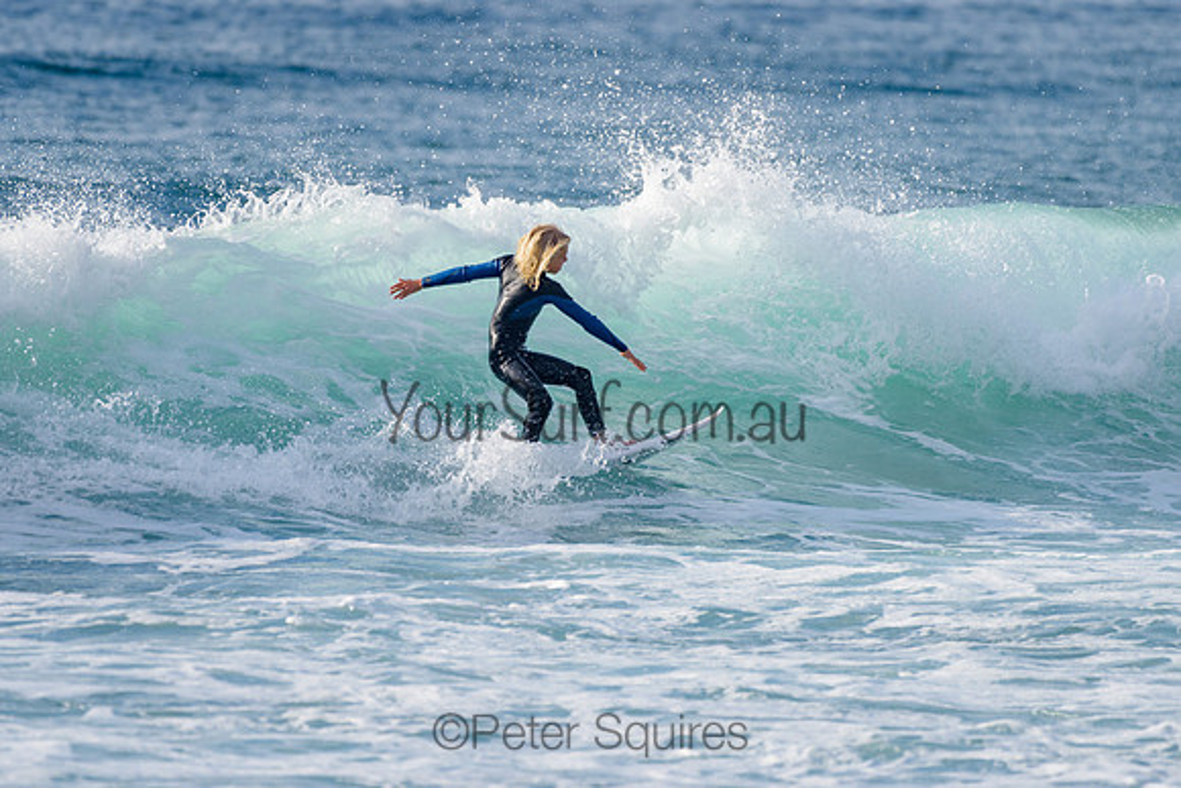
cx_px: 555
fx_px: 20120
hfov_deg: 3.4
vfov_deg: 2.2
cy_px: 305
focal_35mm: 613
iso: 220
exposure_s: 1/2000
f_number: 5.6
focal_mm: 500
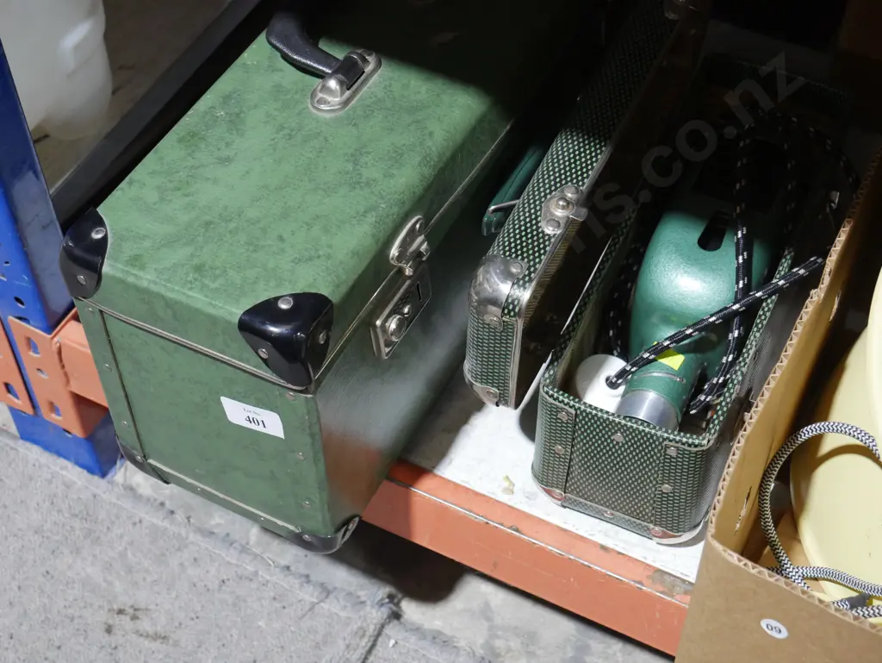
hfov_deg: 34.3
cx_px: 441
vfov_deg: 26.1
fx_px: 1428
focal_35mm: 56
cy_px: 332
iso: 1600
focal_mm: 28
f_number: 5.3
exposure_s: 1/60
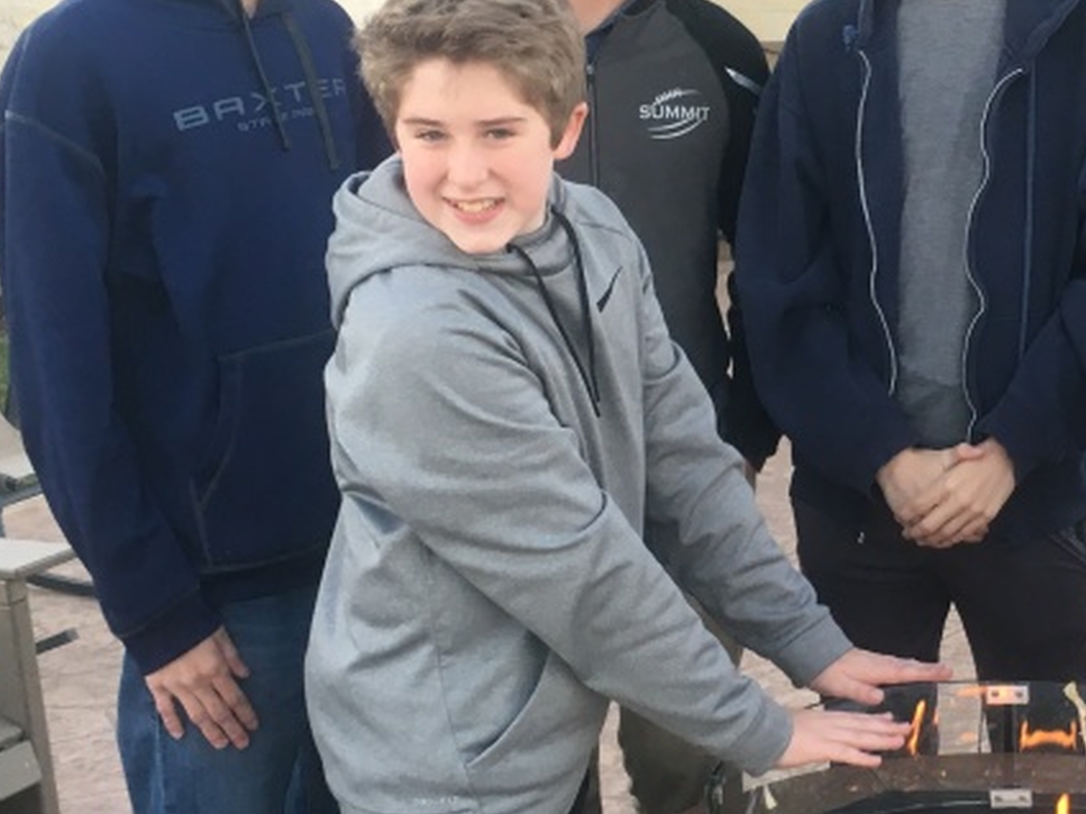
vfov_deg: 21.0
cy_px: 404
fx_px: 2196
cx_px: 866
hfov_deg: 27.2
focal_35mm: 70
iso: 25
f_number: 2.2
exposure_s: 1/30
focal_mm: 4.15
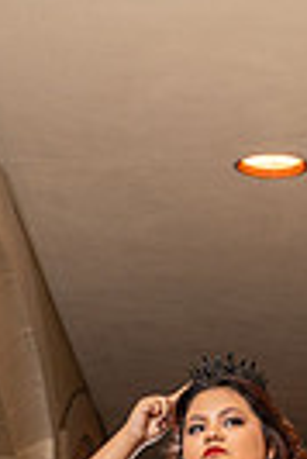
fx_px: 1505
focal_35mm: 118
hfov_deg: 11.6
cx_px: 231
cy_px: 742
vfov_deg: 15.6
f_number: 5.6
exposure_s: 1/200
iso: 500
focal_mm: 35
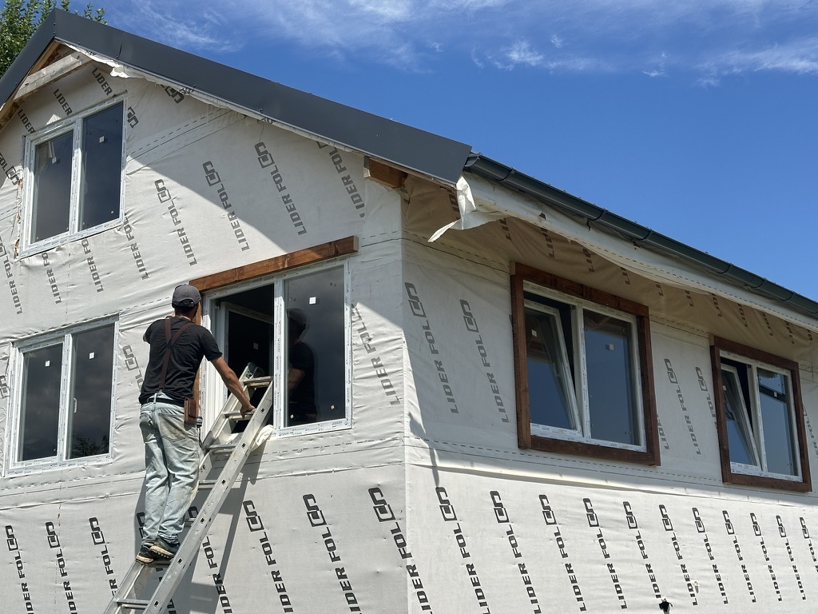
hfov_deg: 39.7
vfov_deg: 30.3
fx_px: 1134
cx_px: 409
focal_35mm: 48
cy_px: 307
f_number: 1.78
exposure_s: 1/6623
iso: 64
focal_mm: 6.86
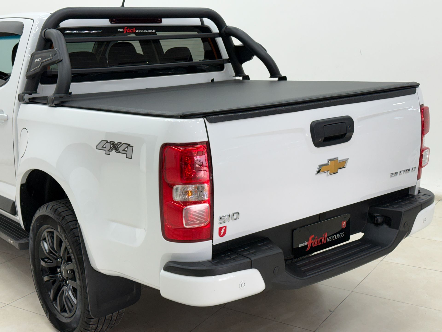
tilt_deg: -12.7
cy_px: 166
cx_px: 221
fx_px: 613
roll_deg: +1.6
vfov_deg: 30.3
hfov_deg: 39.7
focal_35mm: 48
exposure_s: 1/120
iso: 80
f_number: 1.78
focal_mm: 6.76
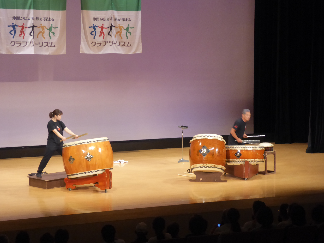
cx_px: 163
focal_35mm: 118
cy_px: 122
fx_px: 1105
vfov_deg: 12.6
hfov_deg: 16.7
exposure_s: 1/13
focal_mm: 19
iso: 400
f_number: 5.1
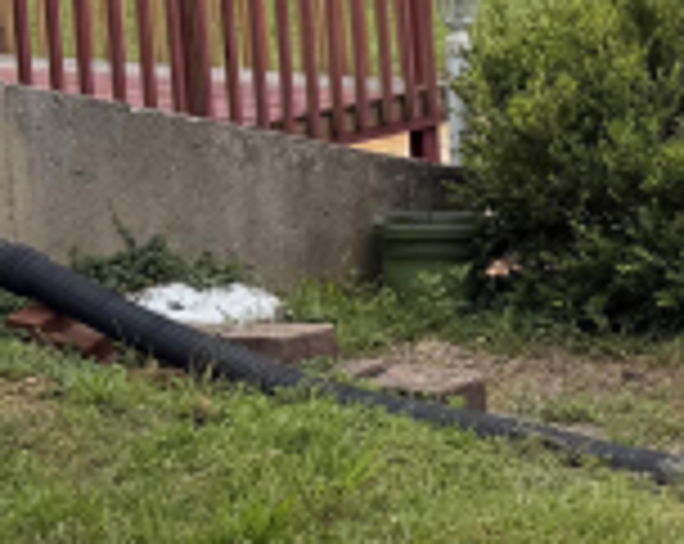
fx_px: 2081
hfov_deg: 17.1
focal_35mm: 103
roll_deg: +1.6
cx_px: 983
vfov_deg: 14.5
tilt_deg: -4.2
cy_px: -81
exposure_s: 1/3953
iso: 80
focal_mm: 6.76
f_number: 1.78
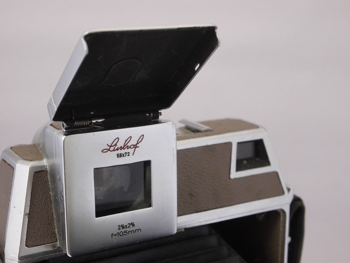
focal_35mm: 70
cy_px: 132
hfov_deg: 27.8
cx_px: 175
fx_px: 708
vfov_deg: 21.0
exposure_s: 1/15
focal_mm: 35
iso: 400
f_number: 8
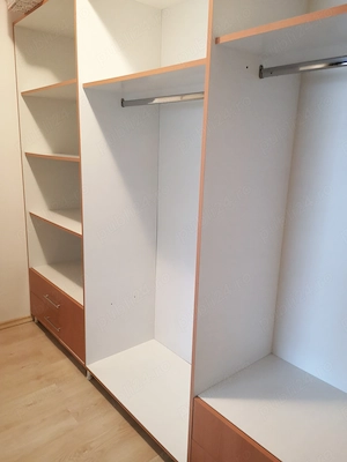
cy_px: 231
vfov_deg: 65.3
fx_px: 361
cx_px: 174
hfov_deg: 51.4
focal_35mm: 27
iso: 250
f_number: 1.8
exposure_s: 1/33.3
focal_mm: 3.95
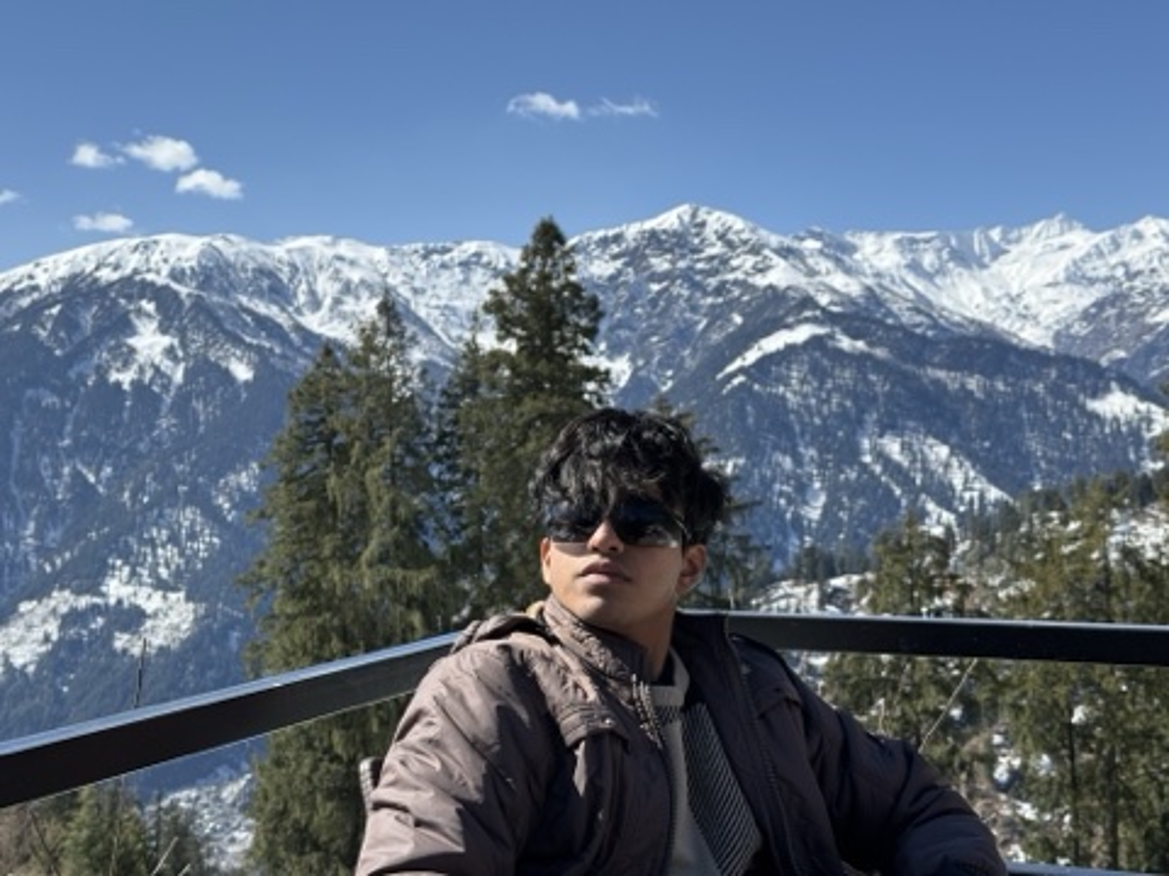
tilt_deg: +0.7
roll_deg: +1.4
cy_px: 438
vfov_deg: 30.3
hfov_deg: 39.7
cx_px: 584
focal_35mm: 48
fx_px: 1621
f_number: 1.78
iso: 64
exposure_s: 1/4098
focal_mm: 6.76
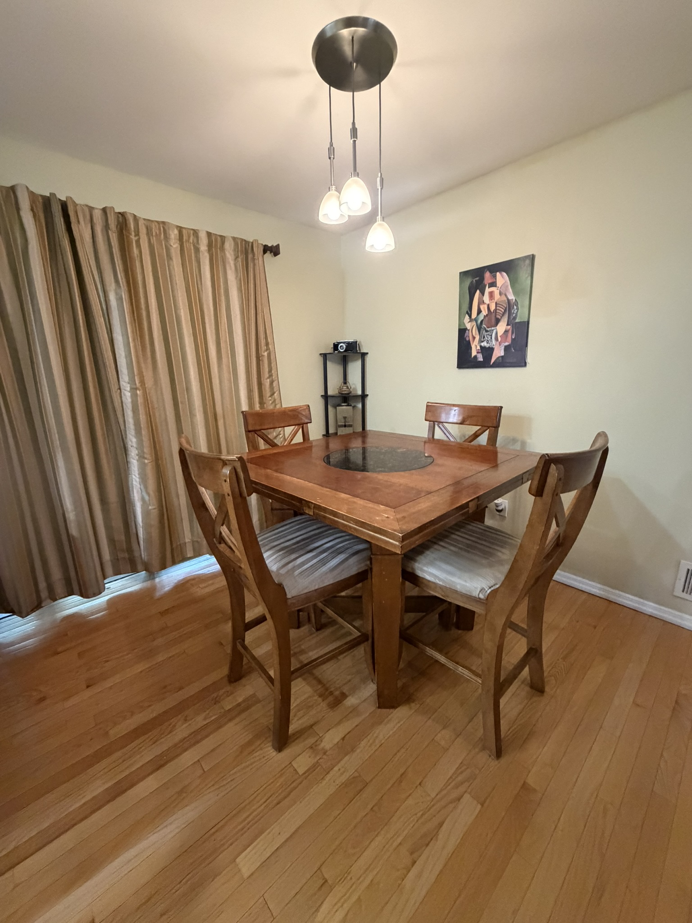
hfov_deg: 85.7
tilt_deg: -13.4
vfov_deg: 102.1
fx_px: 373
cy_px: 462
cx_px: 346
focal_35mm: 14
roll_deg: +0.7
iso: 1000
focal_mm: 2.22
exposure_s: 1/60
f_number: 2.2
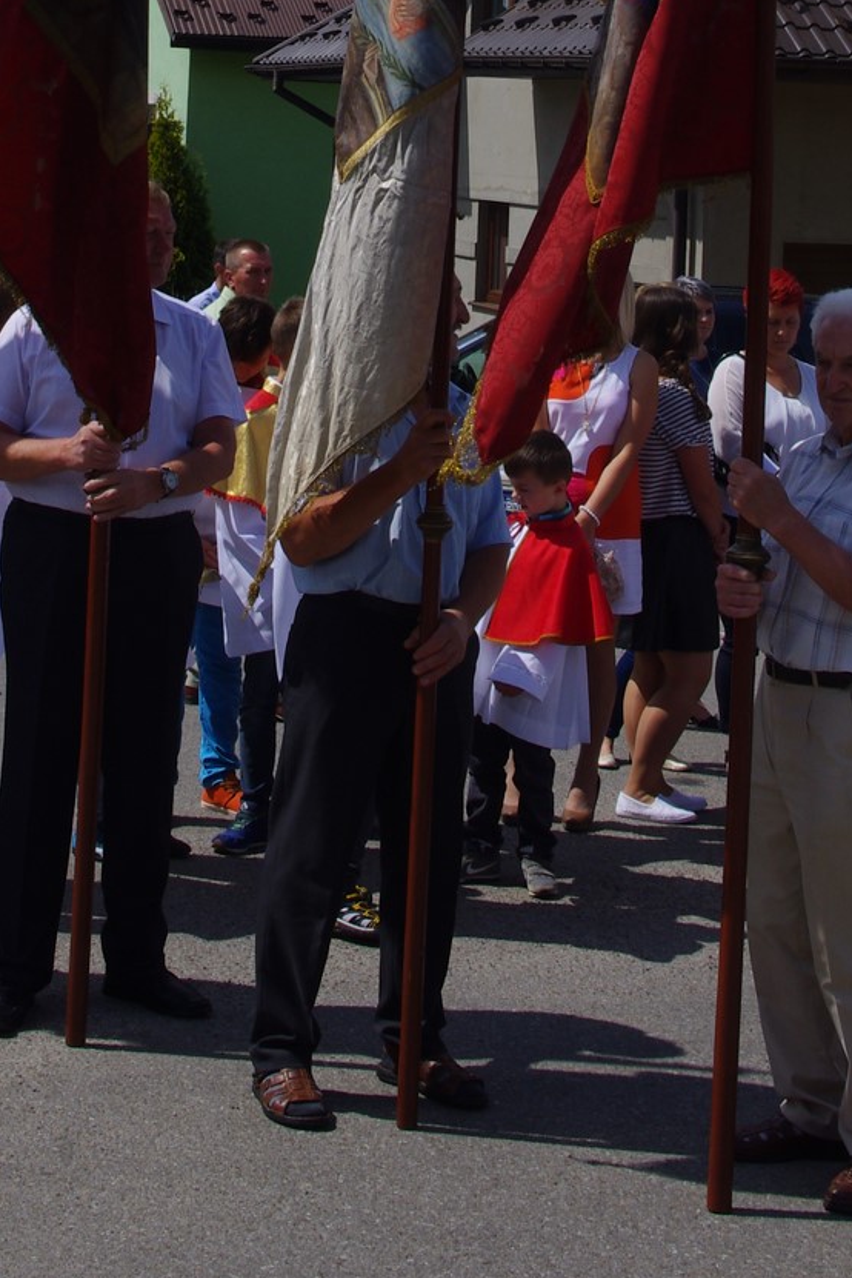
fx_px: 2769
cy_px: -82
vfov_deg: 24.5
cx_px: 331
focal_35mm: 78
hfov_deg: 17.5
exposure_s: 1/350
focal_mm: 24.38
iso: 200
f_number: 13
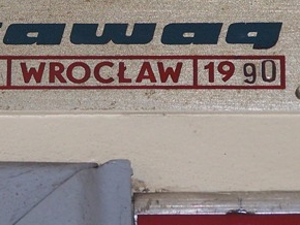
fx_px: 3313
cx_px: 62
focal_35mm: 382
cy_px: 5
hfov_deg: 5.2
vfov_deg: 3.9
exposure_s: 1/100
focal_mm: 23.1
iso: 80
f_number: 3.2
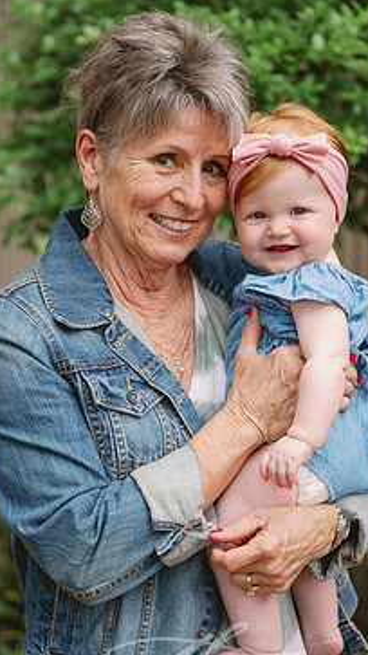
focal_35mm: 87
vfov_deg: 24.5
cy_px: 343
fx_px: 1510
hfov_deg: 13.9
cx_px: 195
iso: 320
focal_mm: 67
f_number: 2.8
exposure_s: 1/250
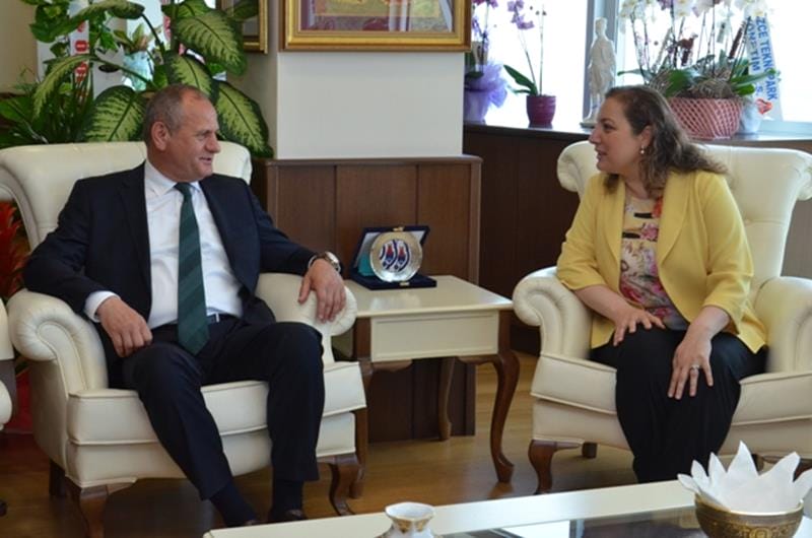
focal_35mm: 63
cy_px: 269
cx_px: 406
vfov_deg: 21.5
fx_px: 1418
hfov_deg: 32.0
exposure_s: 1/160
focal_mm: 42
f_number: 8
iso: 1600
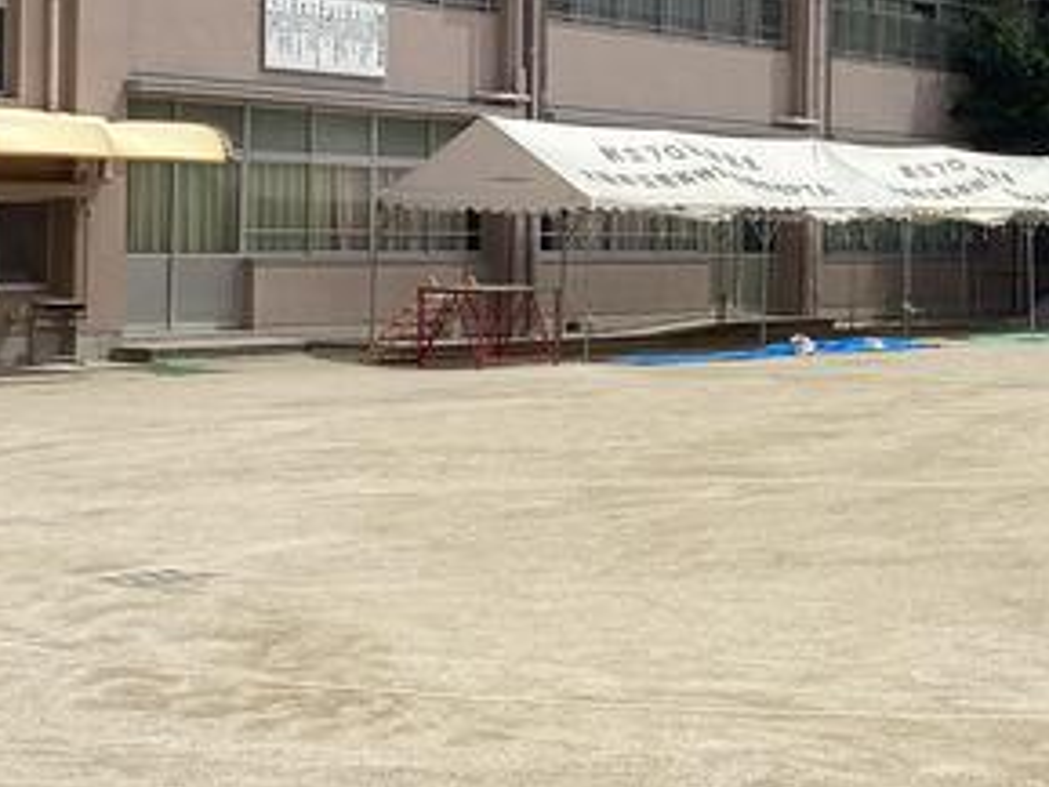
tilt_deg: -2.3
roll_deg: -0.8
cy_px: 245
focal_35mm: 75
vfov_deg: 19.6
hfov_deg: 25.0
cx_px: 991
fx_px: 2274
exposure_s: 1/2398
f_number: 2.4
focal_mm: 3.3
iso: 25
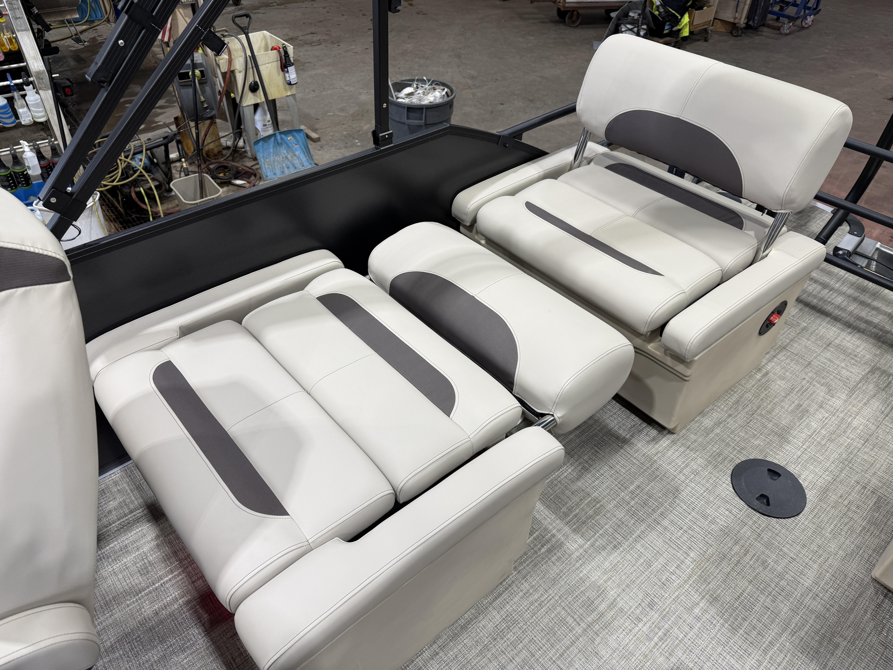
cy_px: 335
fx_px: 619
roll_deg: -1.4
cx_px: 446
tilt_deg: -39.5
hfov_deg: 71.6
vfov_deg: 56.8
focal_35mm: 24
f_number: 1.78
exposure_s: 1/120
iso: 80
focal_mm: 6.76
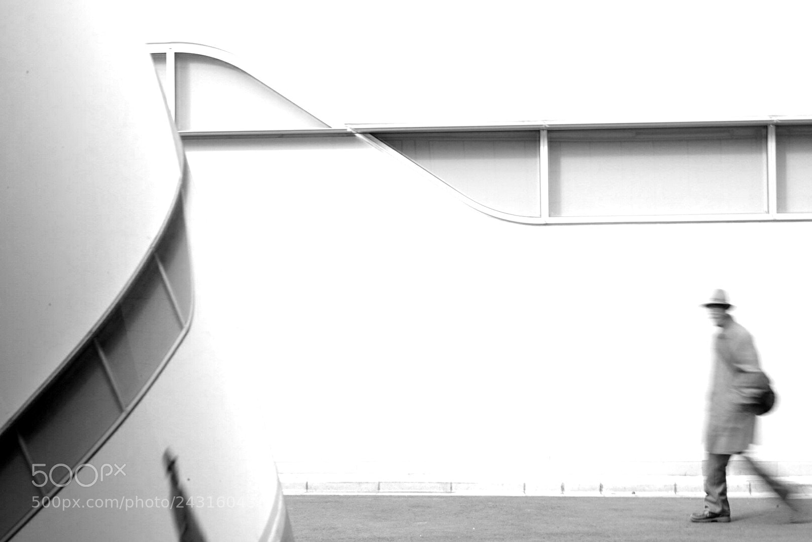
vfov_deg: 27.0
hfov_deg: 39.6
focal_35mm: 50
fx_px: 1128
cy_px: 271
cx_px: 406
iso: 200
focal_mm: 50
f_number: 22
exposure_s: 1/8
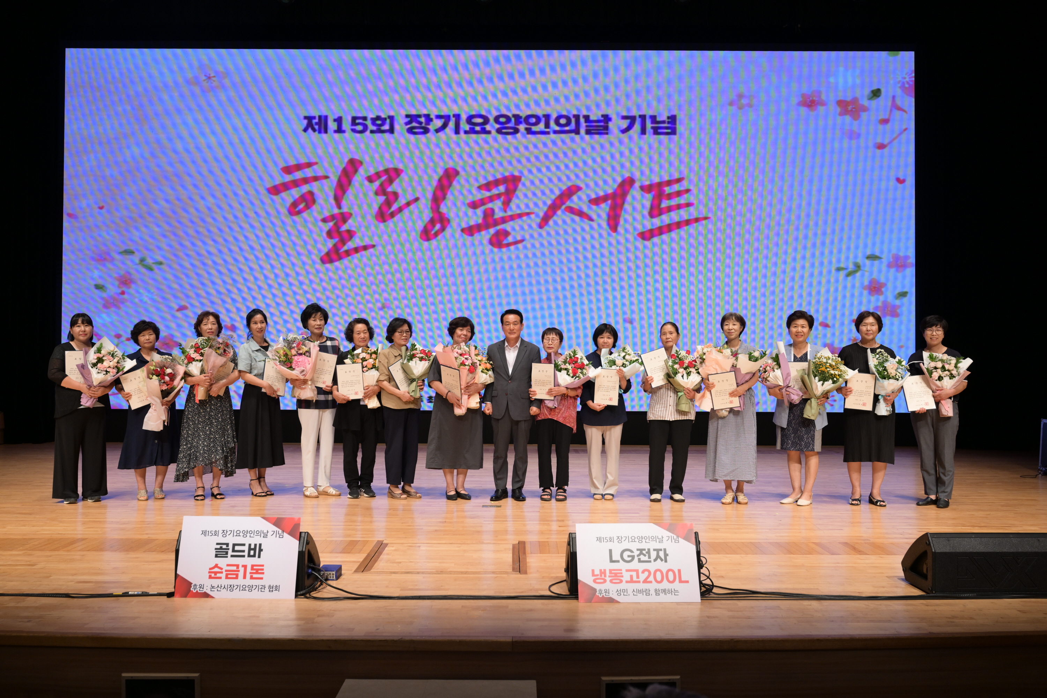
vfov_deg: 40.0
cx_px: 524
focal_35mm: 33
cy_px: 349
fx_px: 960
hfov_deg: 57.2
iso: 640
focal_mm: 33
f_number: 5
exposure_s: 1/160
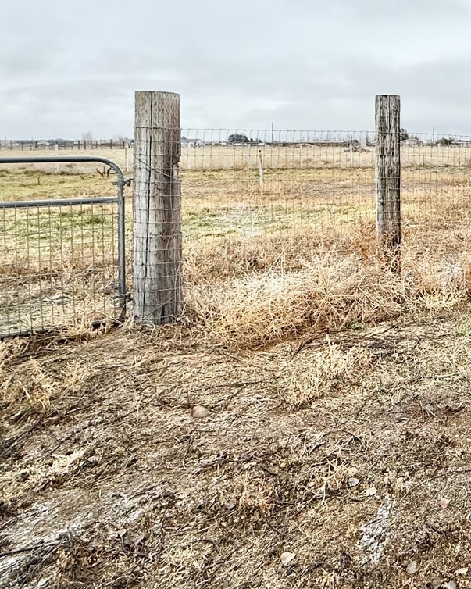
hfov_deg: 39.1
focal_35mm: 29
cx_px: 540
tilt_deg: +0.8
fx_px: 505
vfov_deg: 57.3
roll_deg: -0.4
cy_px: 146
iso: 50
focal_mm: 2.22
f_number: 2.2
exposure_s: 1/602
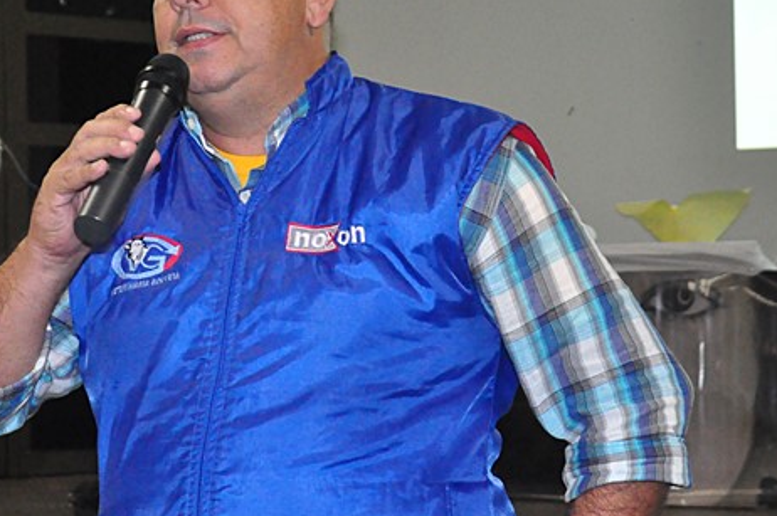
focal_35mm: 91
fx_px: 1959
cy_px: 241
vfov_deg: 15.0
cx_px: 284
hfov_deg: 22.4
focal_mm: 35
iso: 3200
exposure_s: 1/80
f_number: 4.5
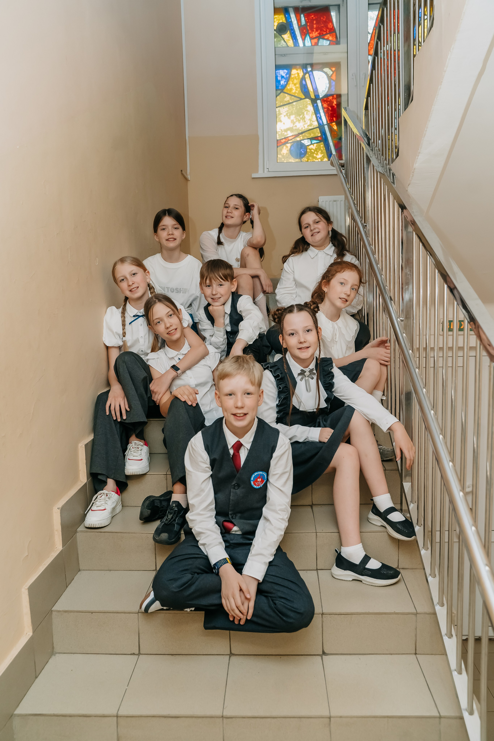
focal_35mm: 28
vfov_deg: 65.5
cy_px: 370
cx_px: 247
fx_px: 576
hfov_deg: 46.4
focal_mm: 28
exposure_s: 1/160
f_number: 4.5
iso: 1600
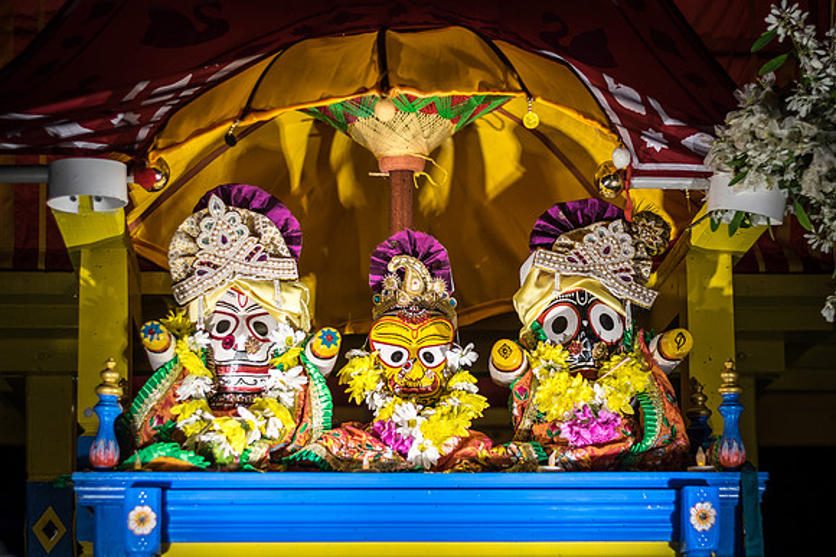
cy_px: 278
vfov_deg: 18.2
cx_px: 418
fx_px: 1741
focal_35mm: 75
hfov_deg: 27.0
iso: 100
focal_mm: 50
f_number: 2
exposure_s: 1/100
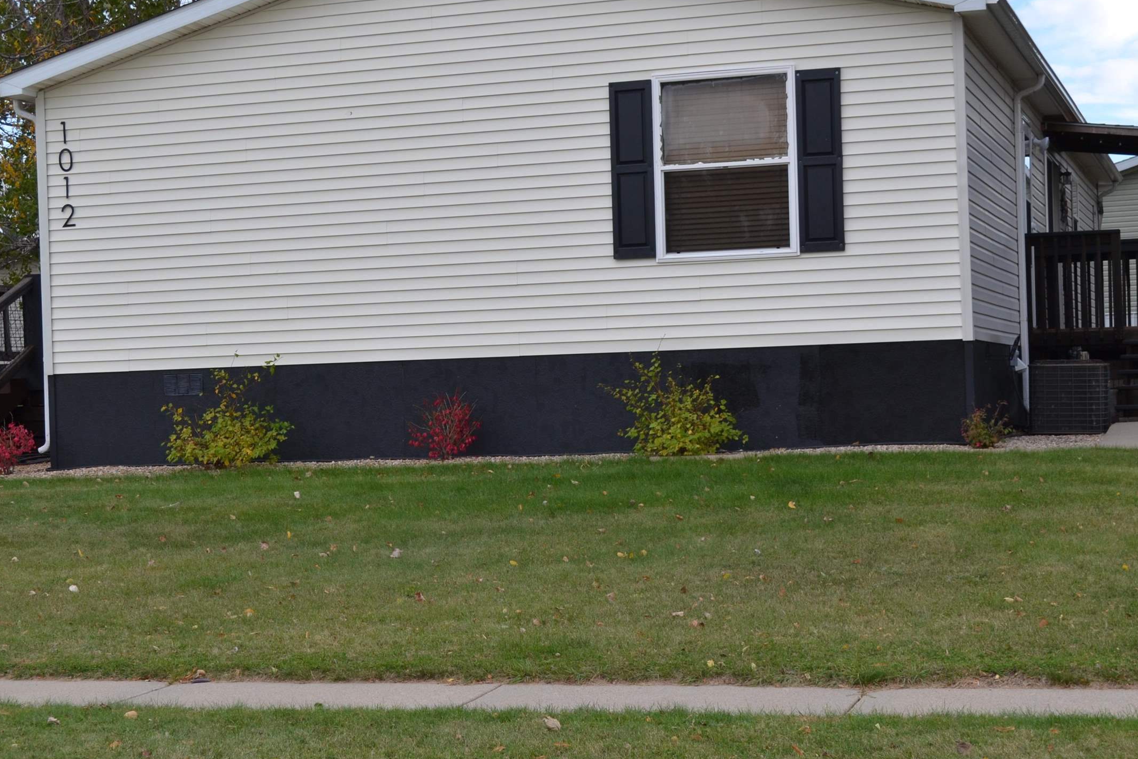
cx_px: 526
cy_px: 370
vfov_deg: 20.9
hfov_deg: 30.9
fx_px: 2055
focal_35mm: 65
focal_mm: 30
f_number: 5.6
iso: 110
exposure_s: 1/125
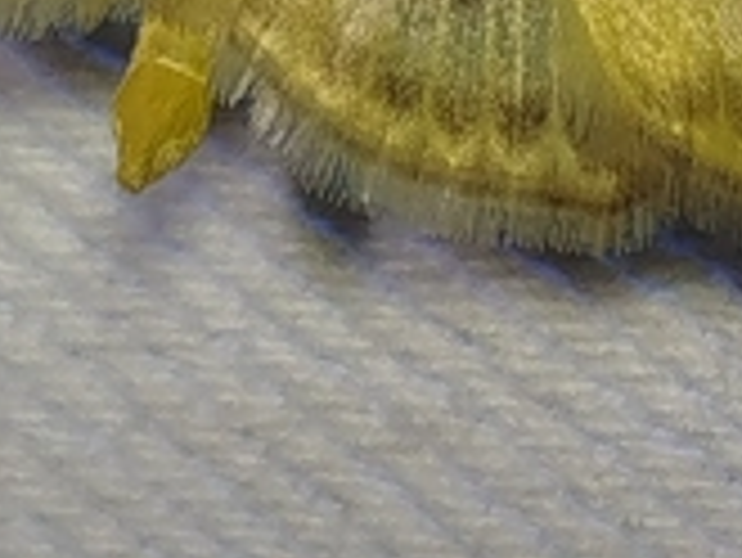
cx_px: 306
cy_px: -338
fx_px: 5920
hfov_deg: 7.2
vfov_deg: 5.3
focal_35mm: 276
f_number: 1.7
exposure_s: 1/125
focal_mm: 5.31
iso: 50
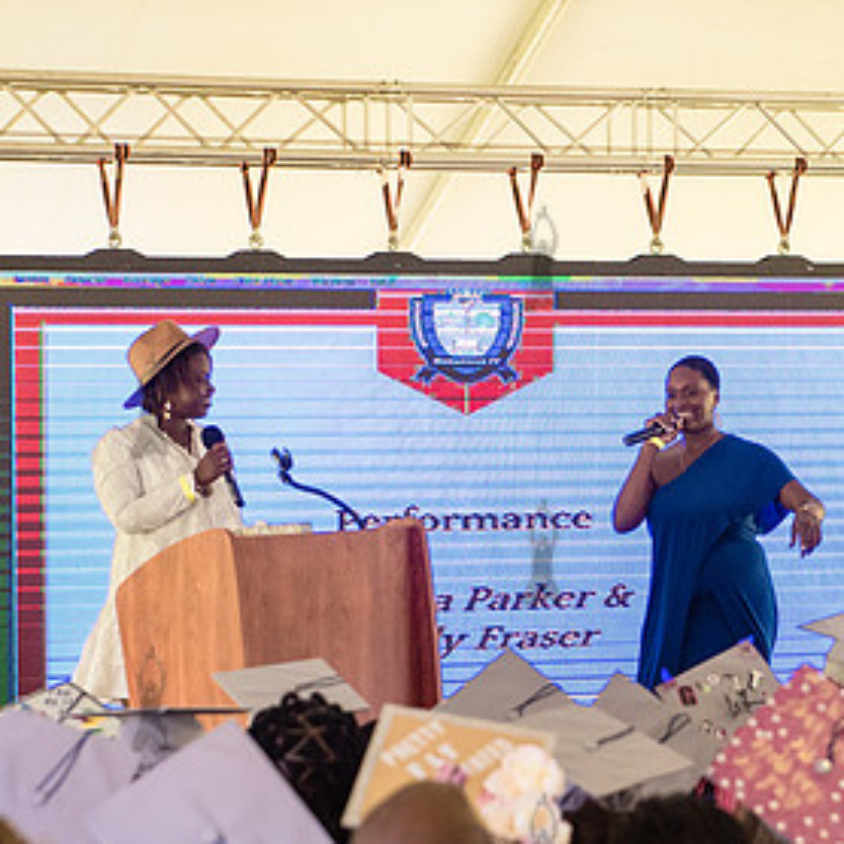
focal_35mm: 152
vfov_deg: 11.5
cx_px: 560
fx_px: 4193
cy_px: 599
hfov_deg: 11.5
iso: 2500
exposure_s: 1/1000
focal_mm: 70
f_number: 4
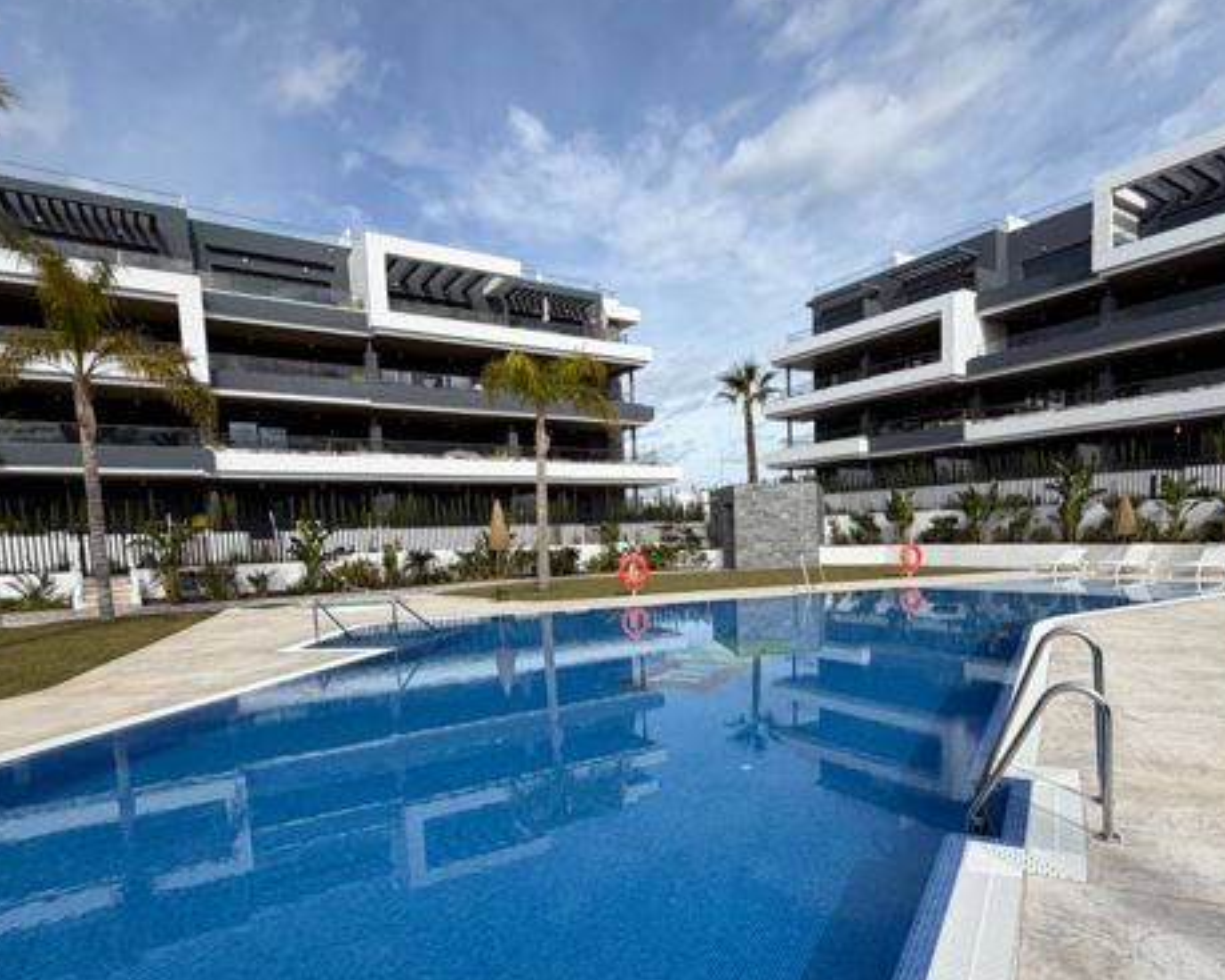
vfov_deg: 64.7
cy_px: 601
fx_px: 761
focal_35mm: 21
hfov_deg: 77.1
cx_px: 706
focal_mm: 2.22
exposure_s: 1/1259
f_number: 2.2
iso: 20
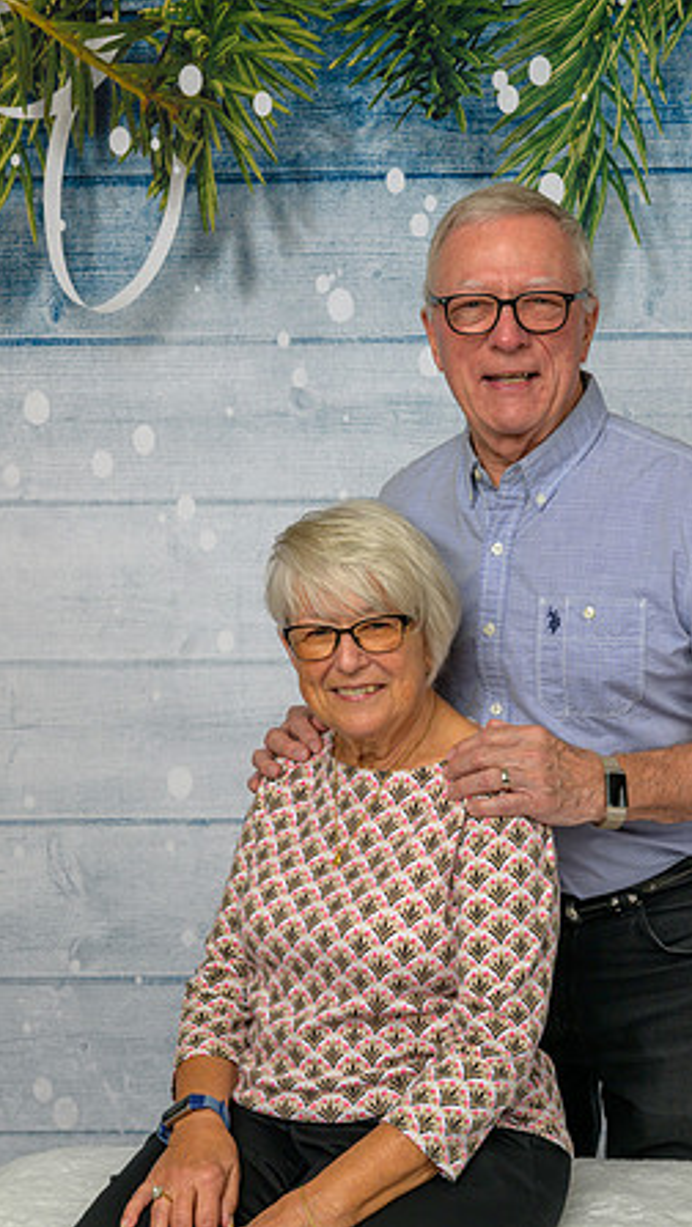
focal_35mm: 59
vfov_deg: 35.4
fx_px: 1921
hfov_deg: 20.4
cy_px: 612
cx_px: 404
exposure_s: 1/125
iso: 400
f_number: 10
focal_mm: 56
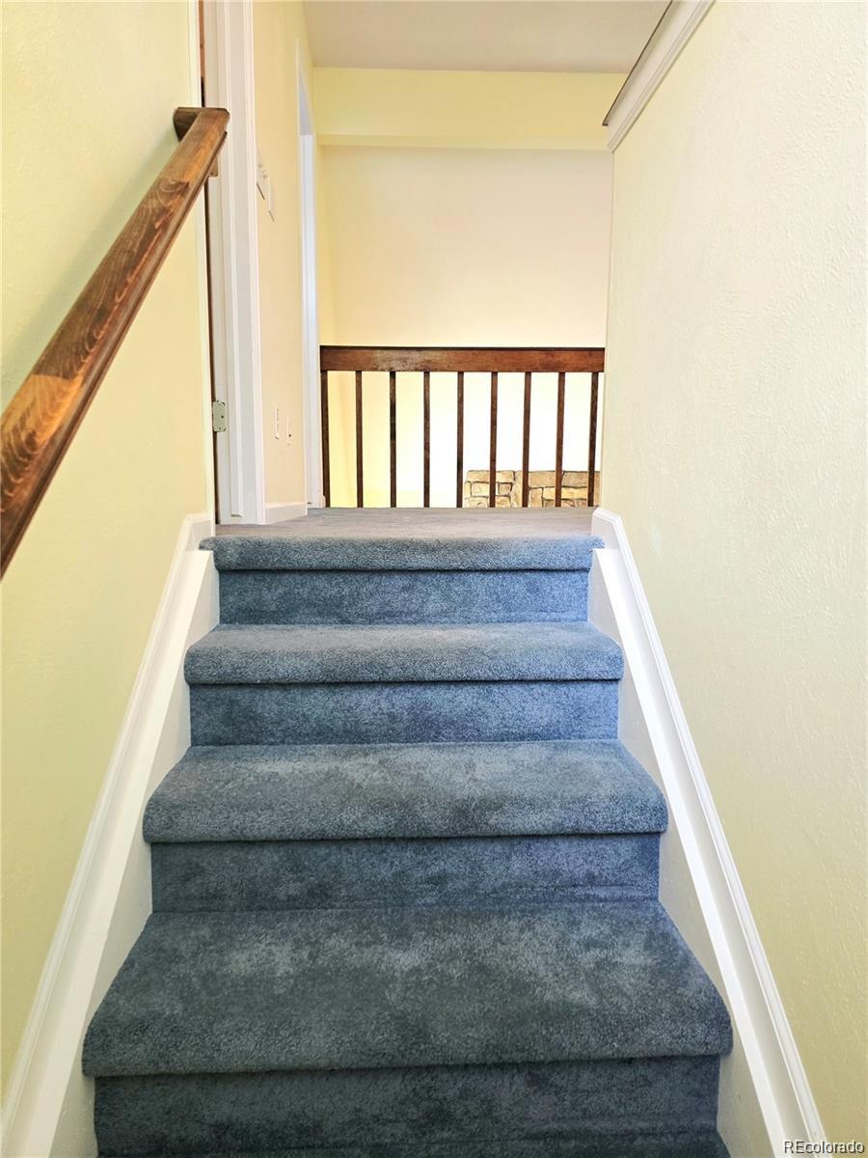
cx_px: 434
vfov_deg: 73.9
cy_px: 579
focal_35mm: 23
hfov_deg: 58.9
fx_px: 769
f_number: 1.7
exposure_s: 1/120
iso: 500
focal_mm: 6.3
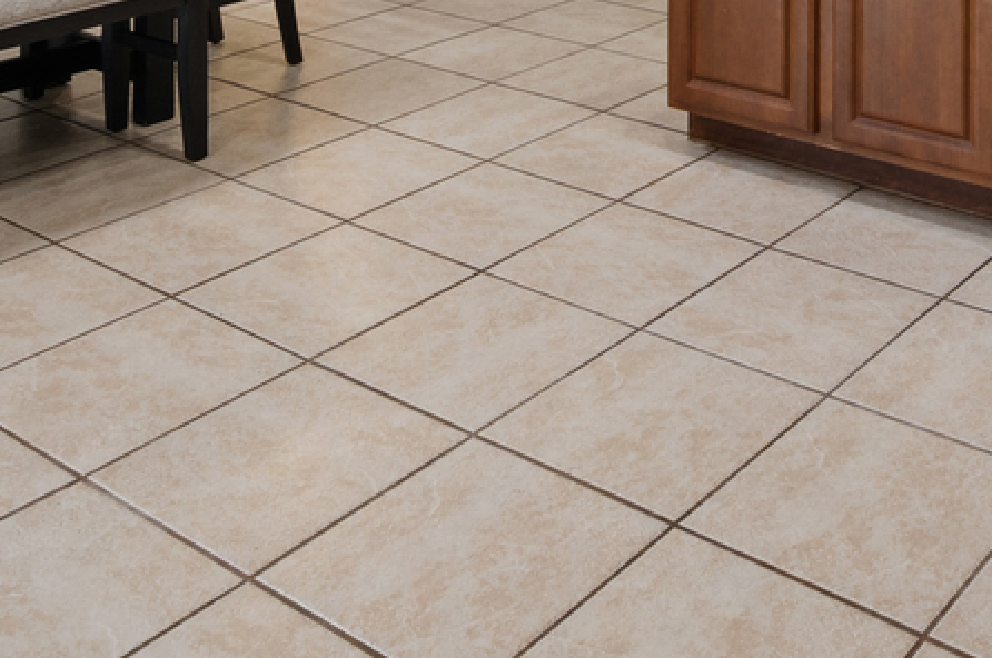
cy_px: -433
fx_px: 1403
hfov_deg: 37.4
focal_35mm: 51
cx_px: 804
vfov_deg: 20.7
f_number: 9
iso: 400
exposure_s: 1/2.5
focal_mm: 14
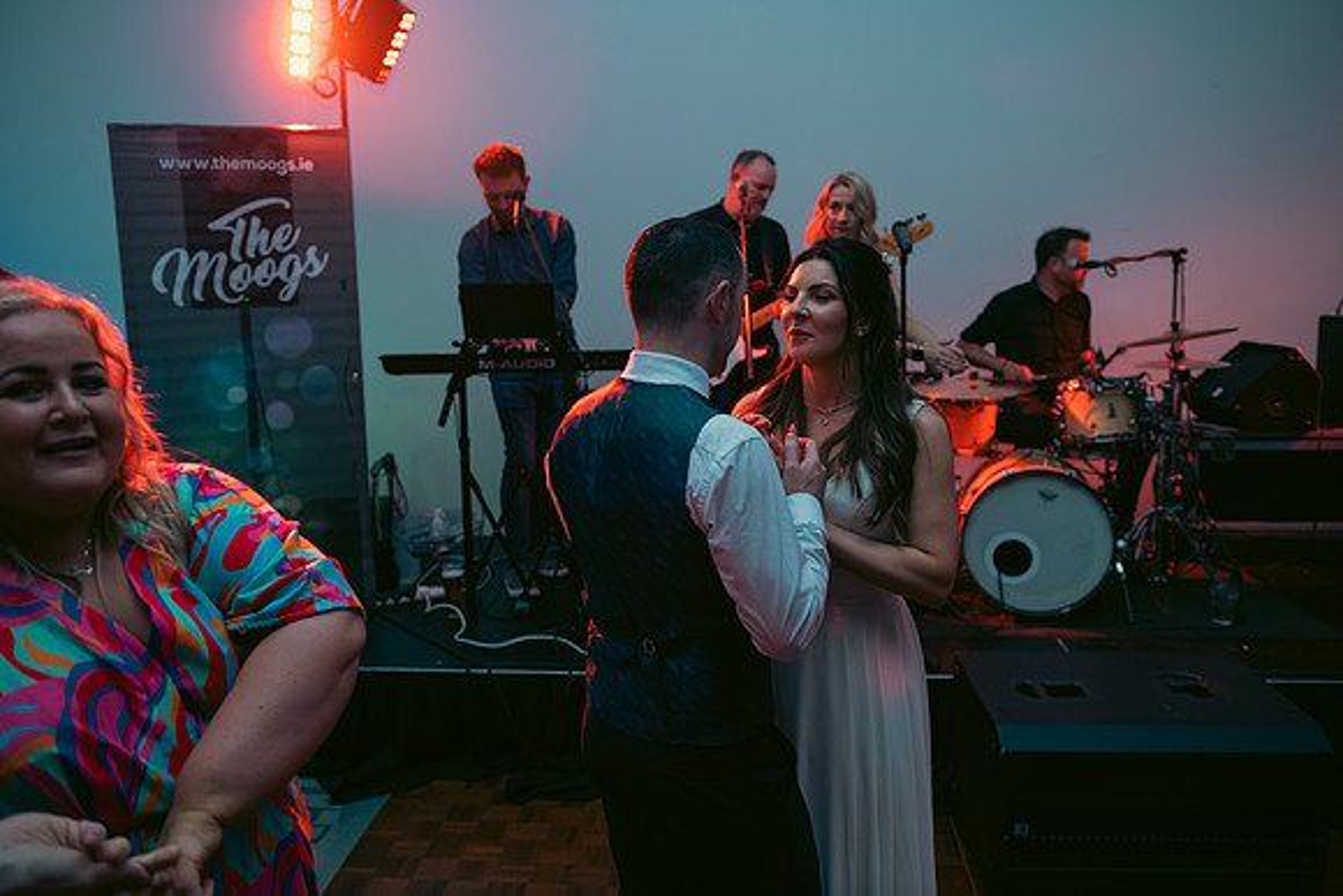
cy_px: 448
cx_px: 672
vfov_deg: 42.3
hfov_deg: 60.3
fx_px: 1157
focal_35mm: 31
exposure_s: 1/160
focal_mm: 31
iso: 800
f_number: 3.5
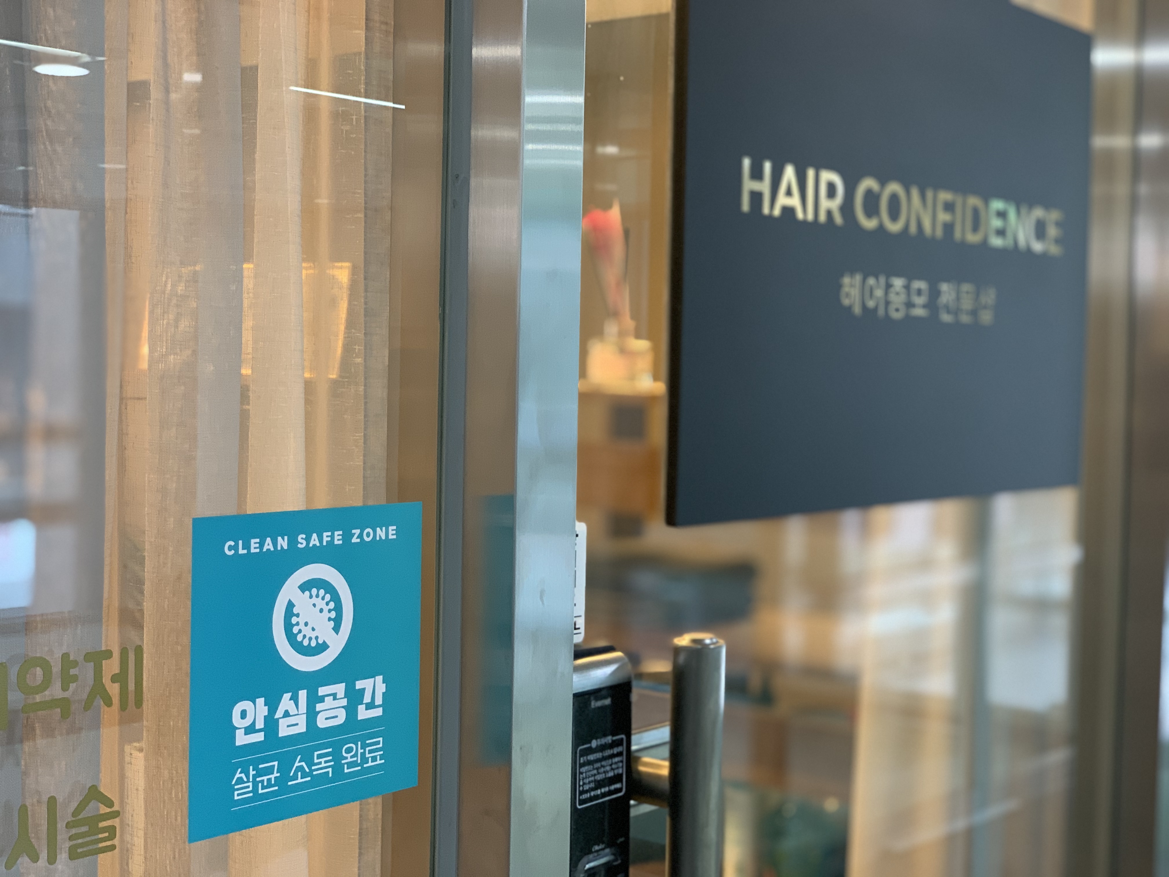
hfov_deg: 36.8
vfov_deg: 28.0
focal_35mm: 52
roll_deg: -1.0
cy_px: 438
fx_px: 1756
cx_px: 584
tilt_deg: -1.0
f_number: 2.4
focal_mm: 6
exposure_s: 1/60
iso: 160
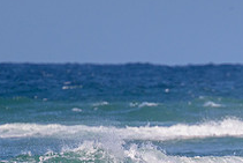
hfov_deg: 0.9
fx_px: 14826
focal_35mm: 2195
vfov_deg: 0.6
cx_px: 271
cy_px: 202
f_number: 11
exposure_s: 1/2000
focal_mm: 800
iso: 800
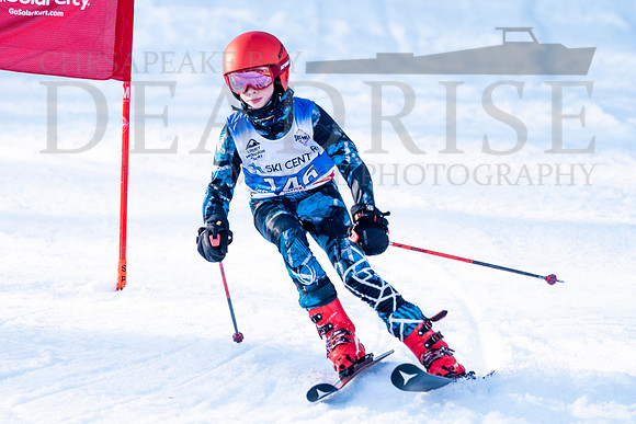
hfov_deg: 3.2
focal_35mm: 640
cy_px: 188
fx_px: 11315
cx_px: 272
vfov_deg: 2.1
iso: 1250
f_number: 8
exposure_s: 1/2000
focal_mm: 560
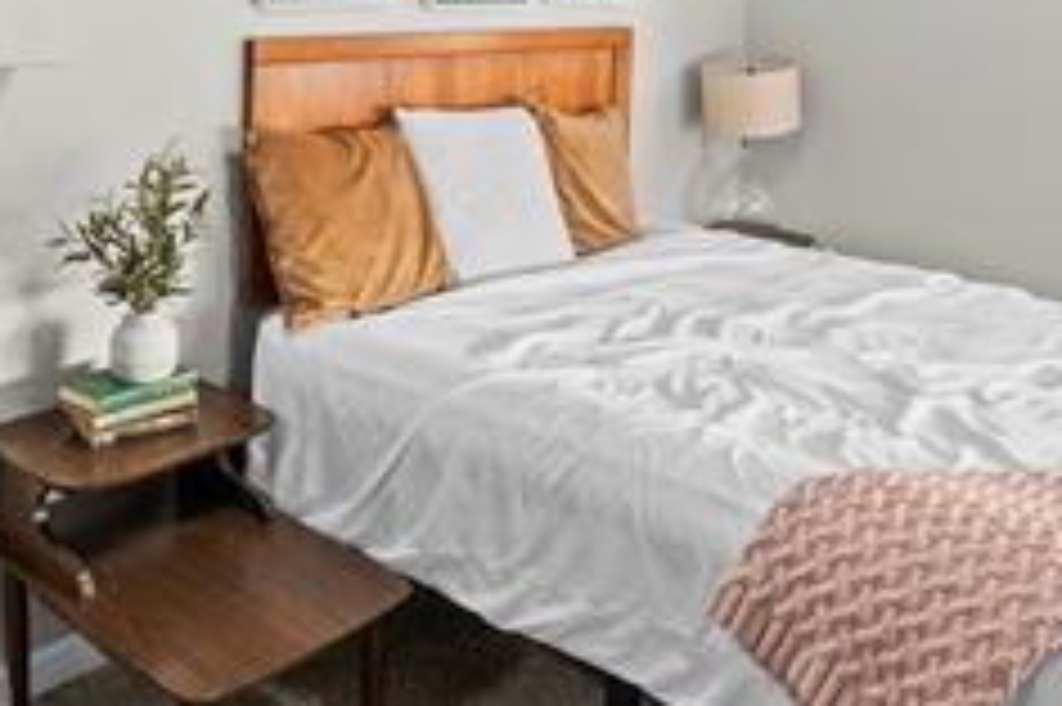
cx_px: 486
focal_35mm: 38
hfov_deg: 50.7
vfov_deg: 31.6
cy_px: -45
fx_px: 1120
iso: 800
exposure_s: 1/5
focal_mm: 14
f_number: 8
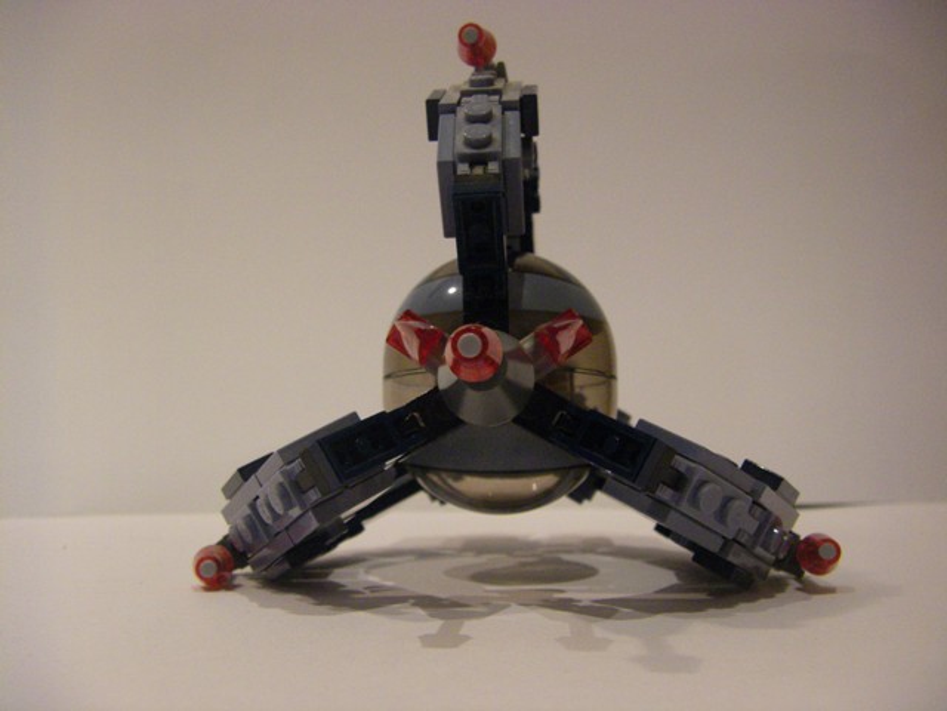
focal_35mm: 46
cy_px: 356
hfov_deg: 41.2
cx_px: 474
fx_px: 1258
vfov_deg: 31.5
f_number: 3.6
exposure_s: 1/50
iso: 400
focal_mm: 7.6
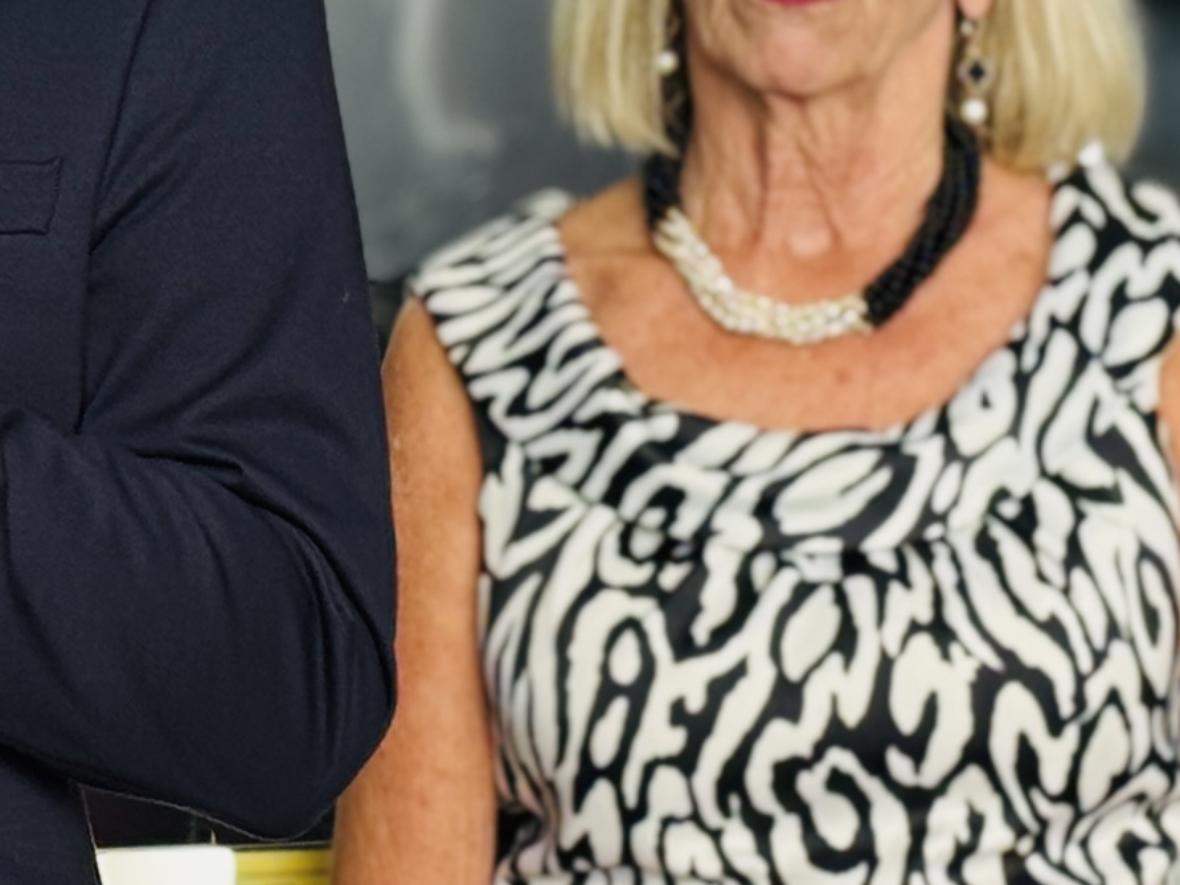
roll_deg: +1.7
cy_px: 376
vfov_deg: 6.8
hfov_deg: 9.1
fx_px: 7397
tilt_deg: -2.3
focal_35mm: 217
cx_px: 369
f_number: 1.78
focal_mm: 6.76
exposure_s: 1/147
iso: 50
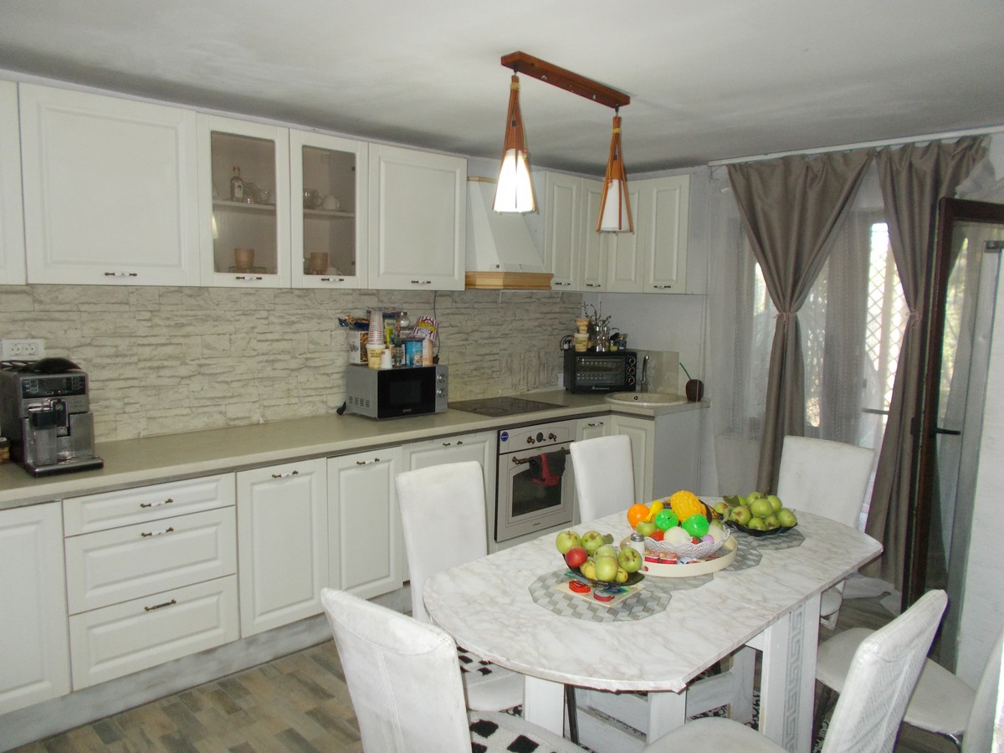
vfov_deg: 53.1
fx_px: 754
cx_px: 502
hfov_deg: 67.3
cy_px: 376
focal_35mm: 26
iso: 220
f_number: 3.2
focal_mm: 4.6
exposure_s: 1/25
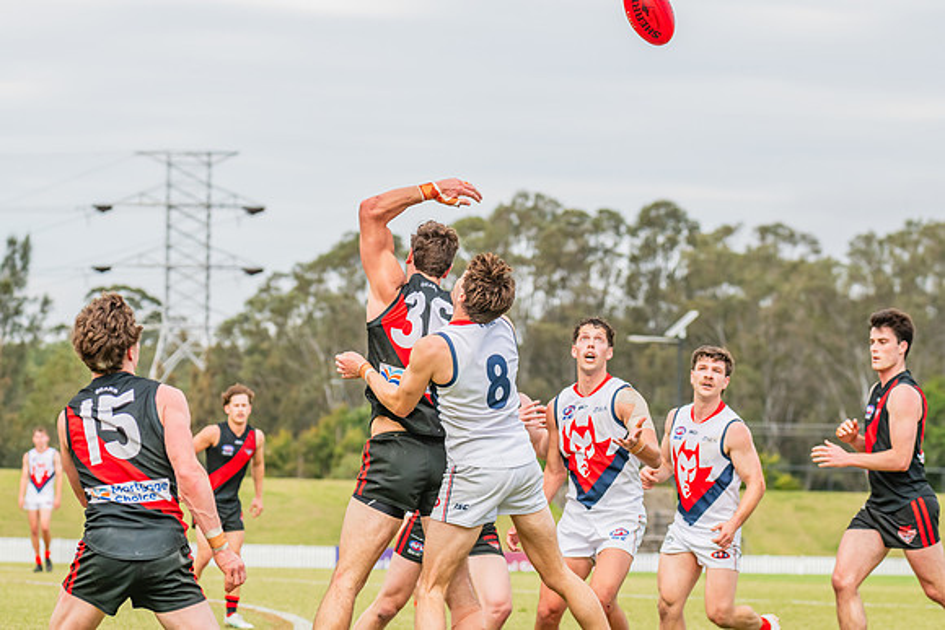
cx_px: 450
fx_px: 4838
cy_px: 314
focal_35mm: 184
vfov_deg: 7.5
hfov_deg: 11.2
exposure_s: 1/1250
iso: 800
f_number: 7.1
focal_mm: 170
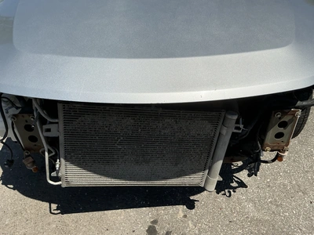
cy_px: 118
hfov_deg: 63.4
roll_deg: -0.1
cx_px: 157
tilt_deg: -36.0
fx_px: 254
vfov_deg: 49.7
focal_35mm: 28
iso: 25
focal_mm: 3
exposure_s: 1/4065
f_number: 1.8
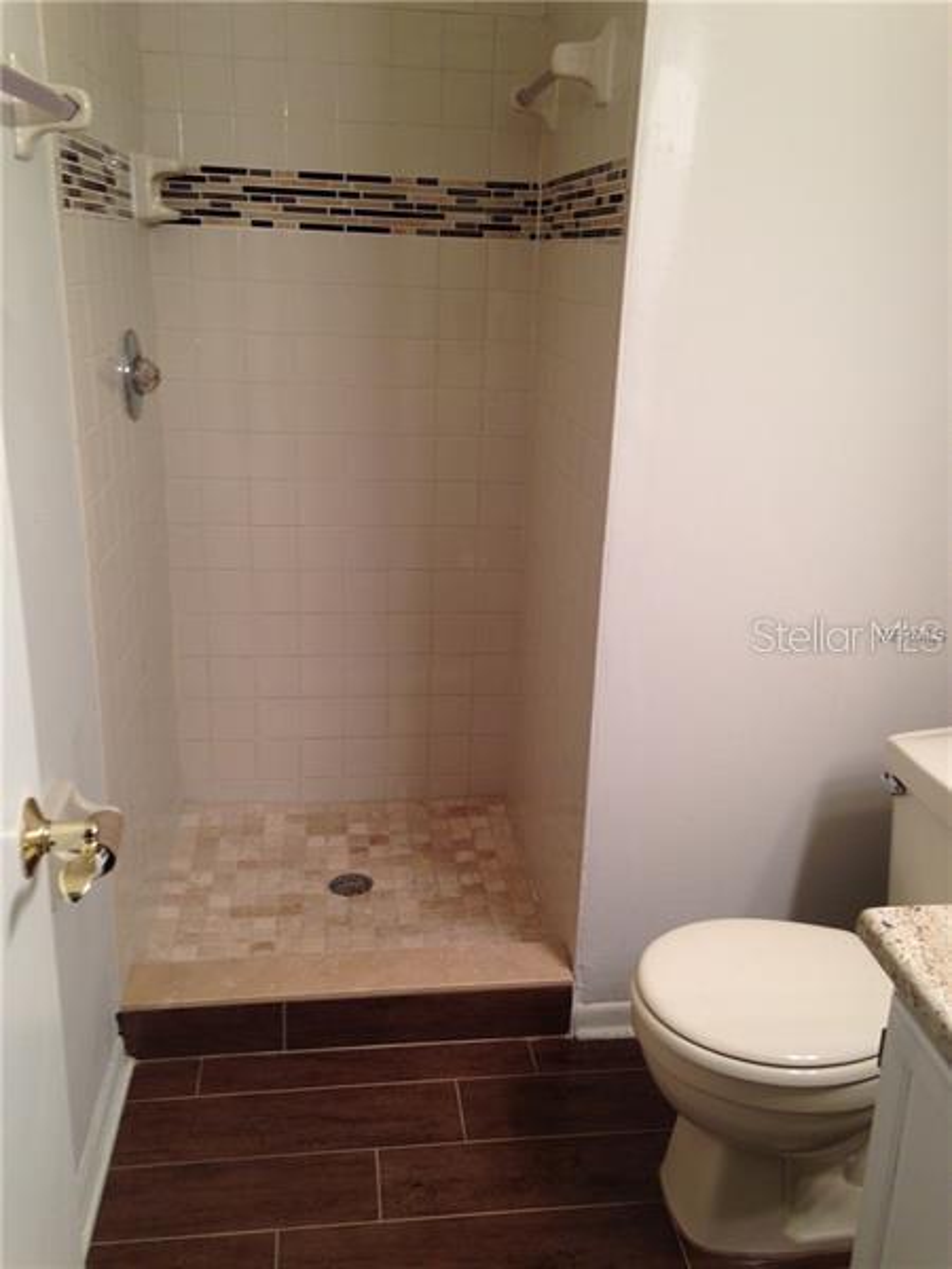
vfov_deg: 55.4
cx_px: 476
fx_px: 1210
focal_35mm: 33
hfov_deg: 42.9
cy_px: 634
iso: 64
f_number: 2.4
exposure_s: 1/20
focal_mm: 4.12
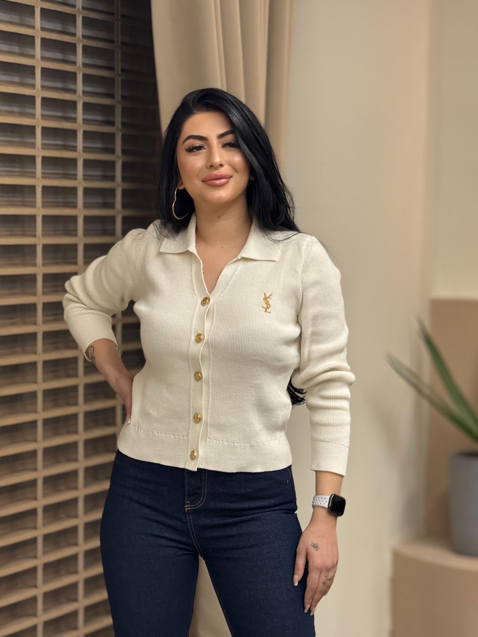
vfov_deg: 16.4
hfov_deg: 12.3
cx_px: 239
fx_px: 2209
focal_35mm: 120
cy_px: 318
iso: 200
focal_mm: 15.66
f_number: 2.8
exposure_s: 1/50
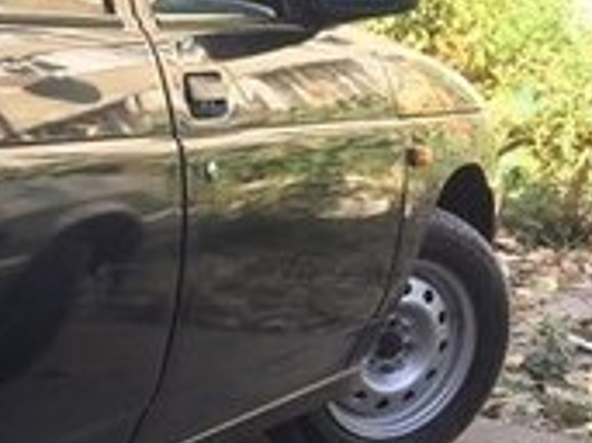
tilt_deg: -12.3
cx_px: -433
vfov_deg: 13.2
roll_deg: -4.9
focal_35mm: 112
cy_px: 140
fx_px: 1914
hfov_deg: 15.4
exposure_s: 1/313
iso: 32
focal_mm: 4.15
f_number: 2.2
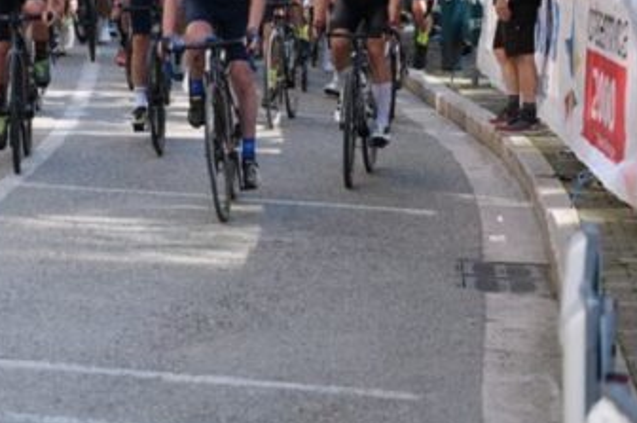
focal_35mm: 143
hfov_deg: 14.2
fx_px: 2527
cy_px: 51
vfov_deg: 9.5
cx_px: 64
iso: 400
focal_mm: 50
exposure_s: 1/640
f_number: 2.8
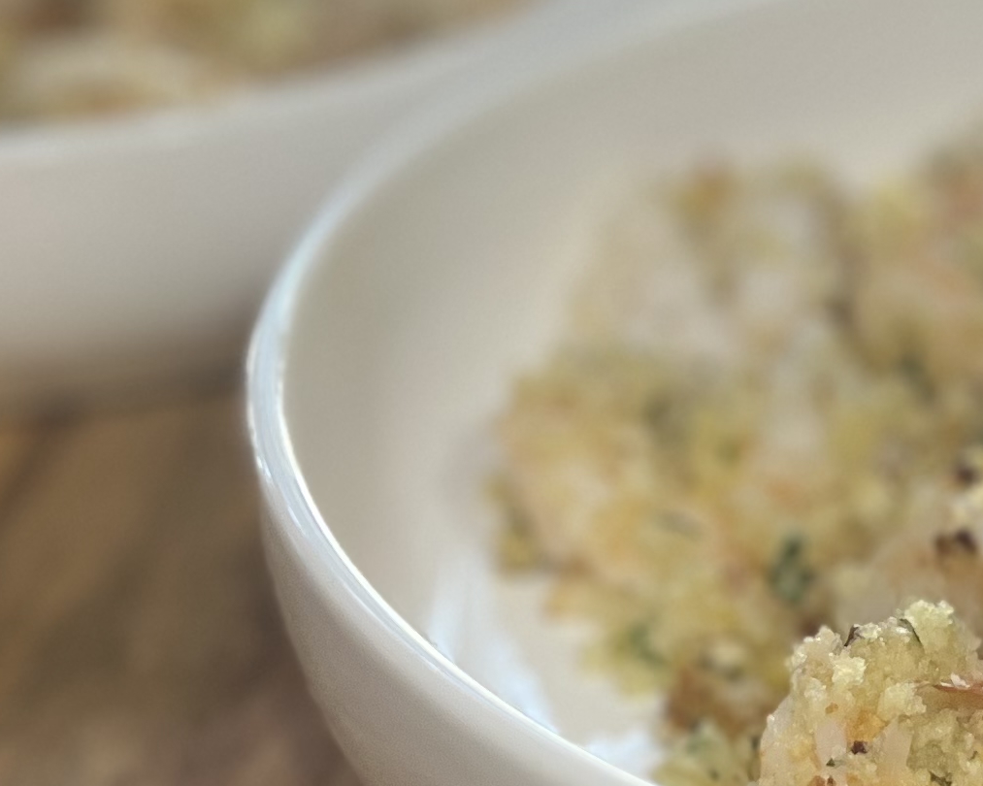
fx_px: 2938
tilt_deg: -31.9
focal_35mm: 101
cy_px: 452
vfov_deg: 15.2
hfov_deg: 18.8
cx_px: 778
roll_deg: +1.5
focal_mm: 5.7
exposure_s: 1/60
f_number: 1.5
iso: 125
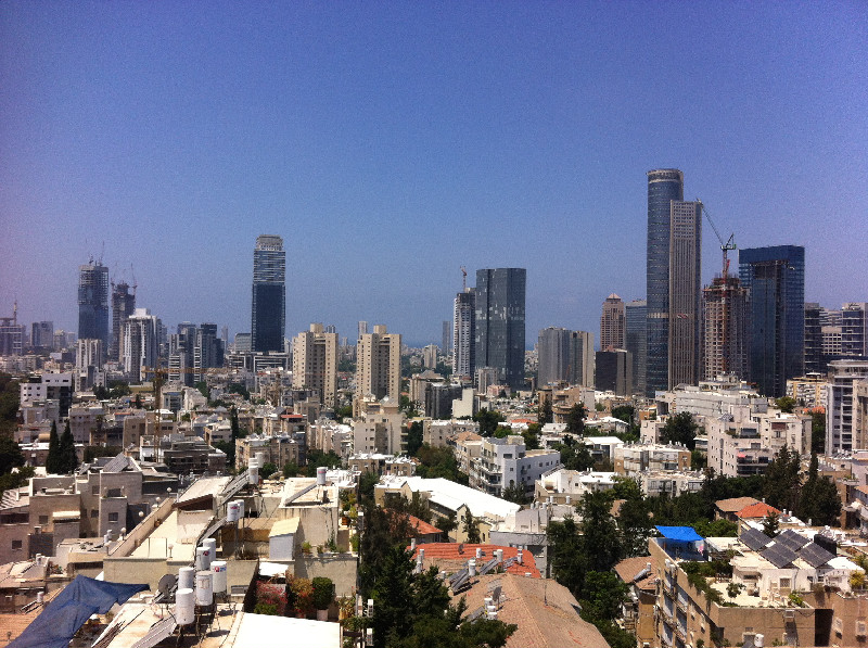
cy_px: 324
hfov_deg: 52.7
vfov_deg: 40.6
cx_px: 434
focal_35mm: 35
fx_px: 876
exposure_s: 1/2155
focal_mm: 3.85
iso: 80
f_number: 2.8
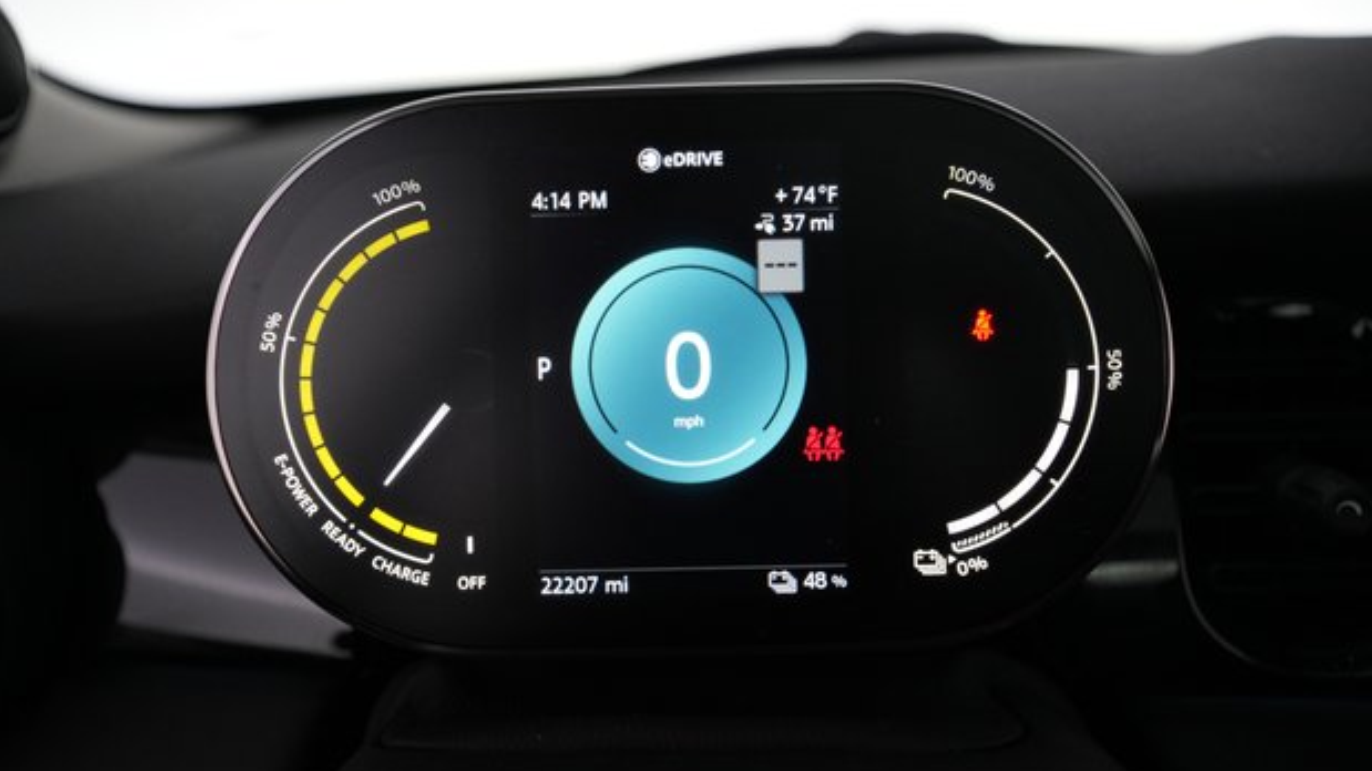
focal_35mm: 26
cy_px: 388
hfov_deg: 71.9
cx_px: 700
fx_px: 946
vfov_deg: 44.4
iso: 2500
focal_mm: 24
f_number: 2.8
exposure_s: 1/160
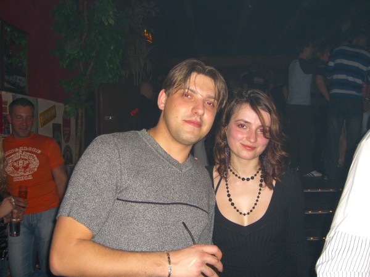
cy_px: 138
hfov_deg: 49.0
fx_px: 406
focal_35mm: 38
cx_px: 185
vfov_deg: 37.7
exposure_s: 1/60
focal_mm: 7.9
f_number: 2.8
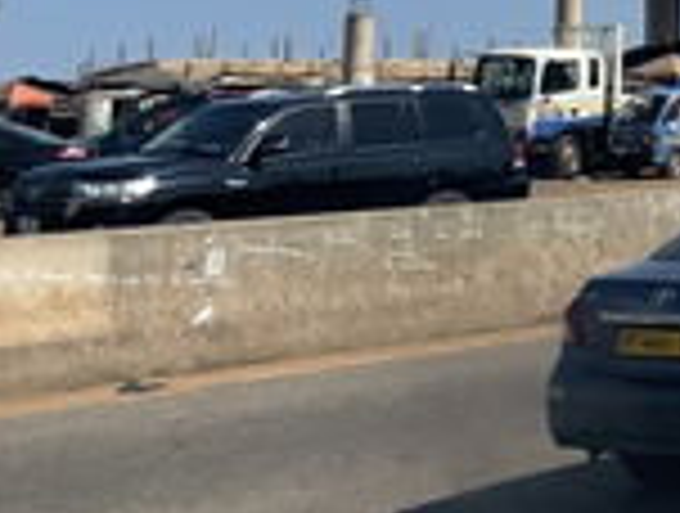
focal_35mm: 103
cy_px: -225
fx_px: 2028
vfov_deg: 13.7
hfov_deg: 16.2
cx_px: 1202
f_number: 1.6
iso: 32
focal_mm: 4.2
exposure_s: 1/5051
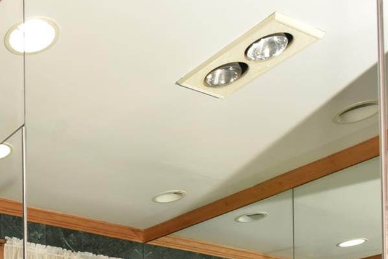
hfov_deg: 32.9
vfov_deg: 21.9
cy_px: 416
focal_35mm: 48
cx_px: -89
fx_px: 517
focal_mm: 14
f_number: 10
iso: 1600
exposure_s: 1/80
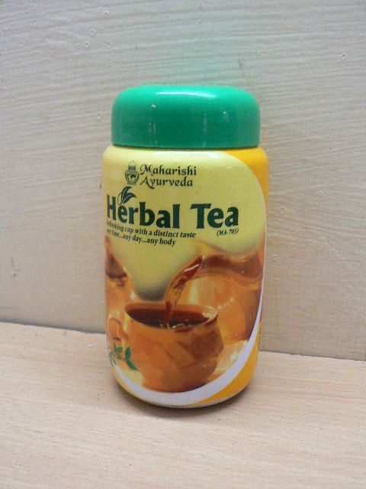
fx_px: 508
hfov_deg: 39.7
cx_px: 183
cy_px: 244
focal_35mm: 36
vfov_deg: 51.4
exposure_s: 1/8
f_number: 2.8
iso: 200
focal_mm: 6
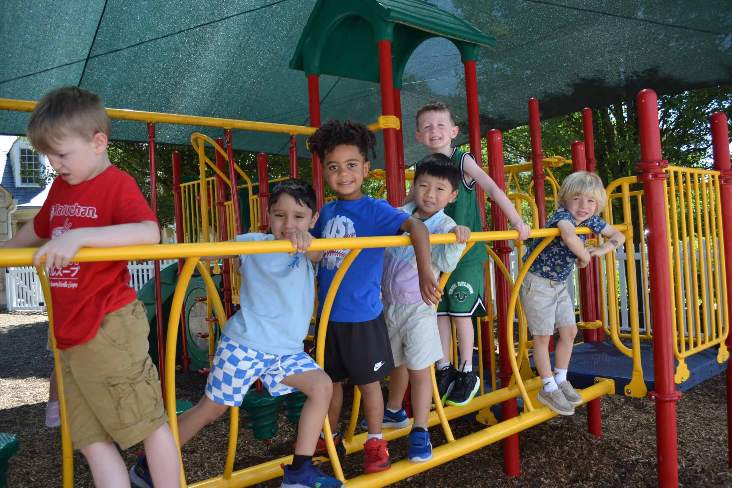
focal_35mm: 27
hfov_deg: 67.4
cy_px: 244
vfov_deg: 47.9
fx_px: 549
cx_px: 366
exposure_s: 1/800
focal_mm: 18
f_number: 4
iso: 400
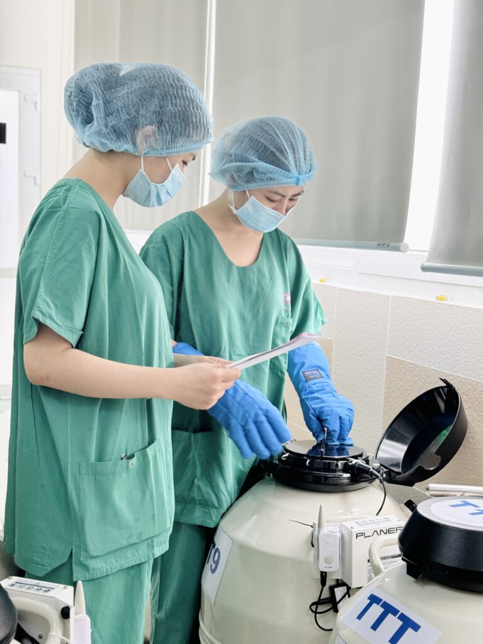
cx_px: 242
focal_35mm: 48
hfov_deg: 30.3
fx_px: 893
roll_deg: -2.5
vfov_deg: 39.7
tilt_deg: -5.2
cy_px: 322
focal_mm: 6.86
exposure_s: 1/60
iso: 250
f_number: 1.78
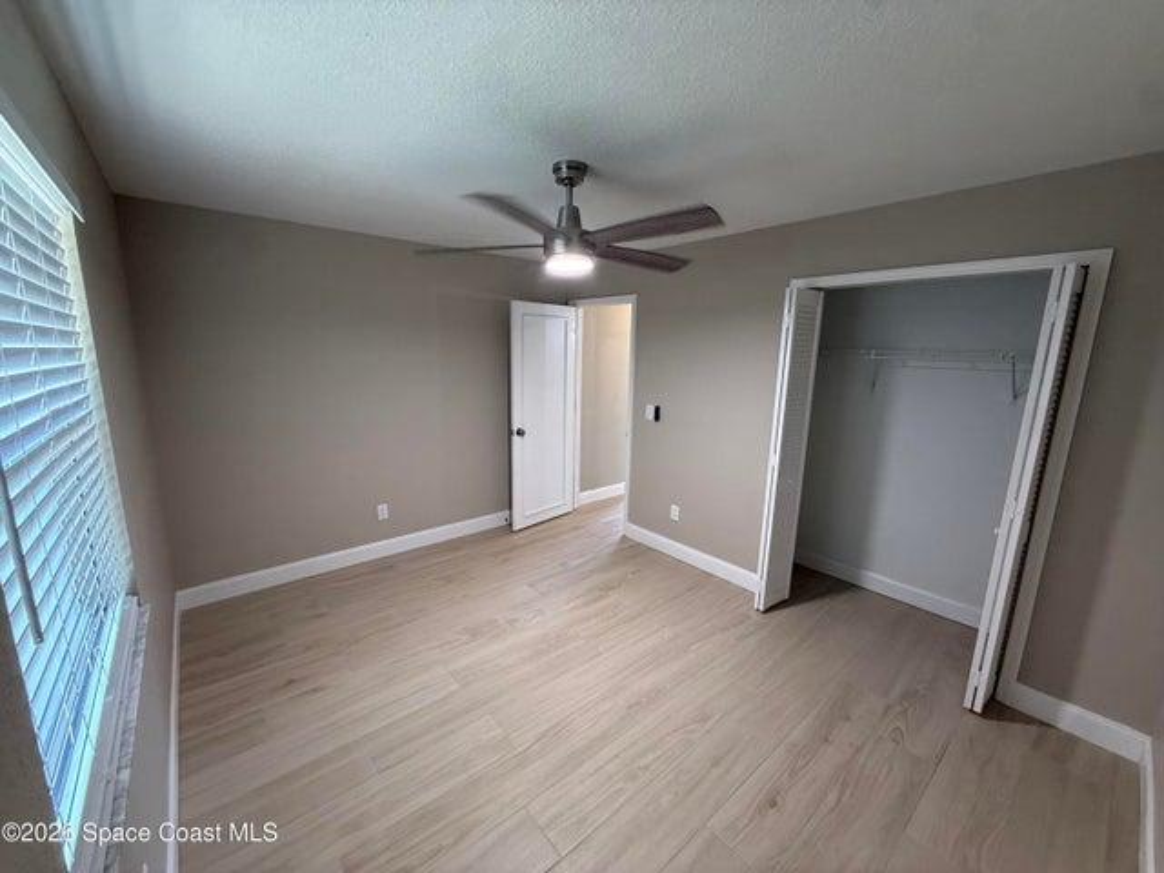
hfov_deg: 102.1
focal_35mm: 14
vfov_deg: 85.7
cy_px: 436
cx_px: 582
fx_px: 471
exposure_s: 1/61
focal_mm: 2.22
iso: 200
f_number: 2.2
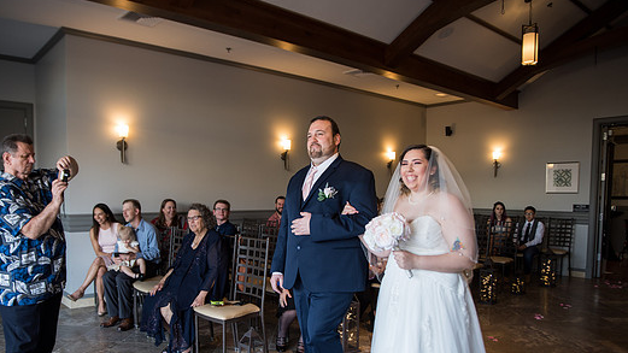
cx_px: 286
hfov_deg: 67.8
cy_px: 231
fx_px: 466
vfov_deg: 41.0
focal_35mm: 28
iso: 500
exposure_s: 1/200
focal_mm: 24
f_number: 2.8
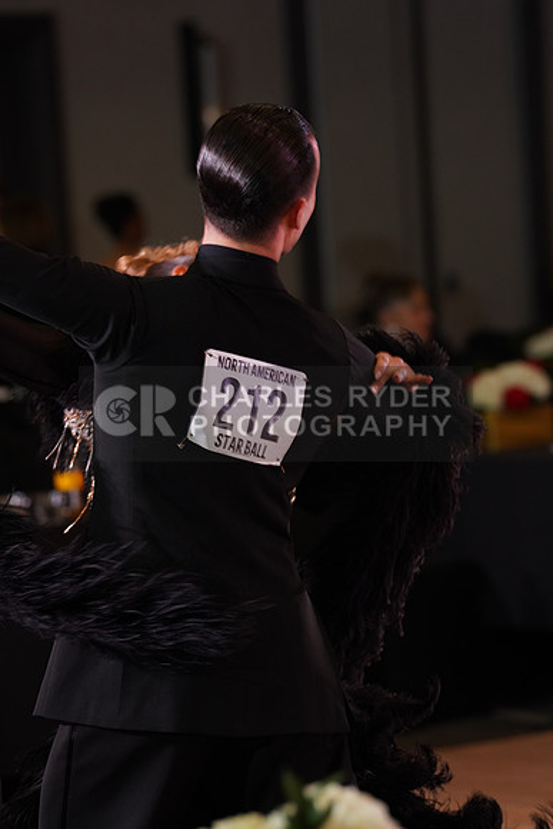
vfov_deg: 10.3
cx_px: 276
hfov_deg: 6.9
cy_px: 414
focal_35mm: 200
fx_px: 4605
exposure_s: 1/160
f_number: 5
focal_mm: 200
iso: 1600
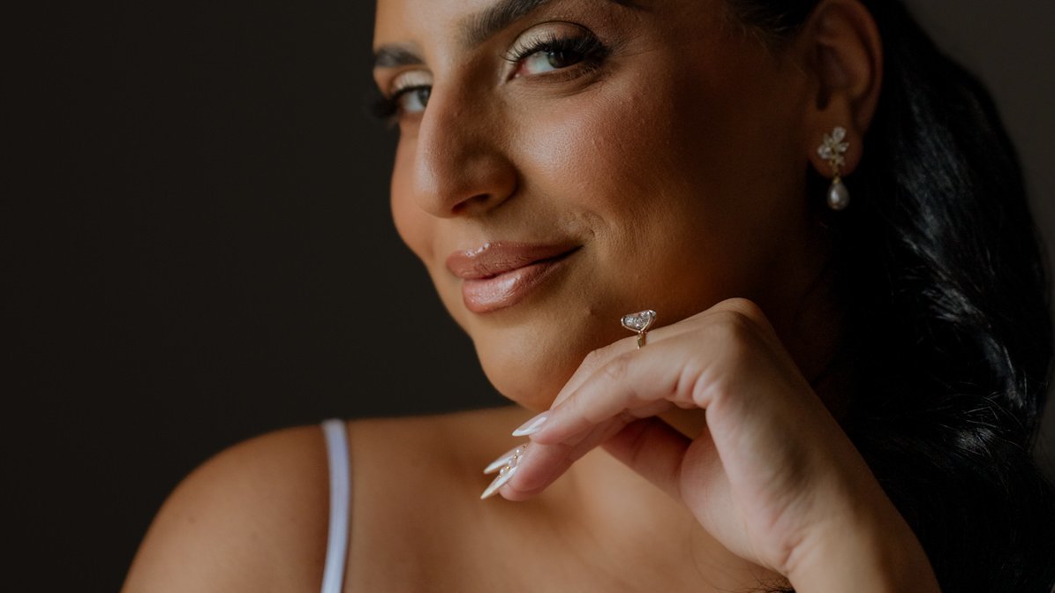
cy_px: 131
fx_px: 3748
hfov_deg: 16.0
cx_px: 528
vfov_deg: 9.0
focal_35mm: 134
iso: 1250
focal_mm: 85
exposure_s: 1/6400
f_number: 2
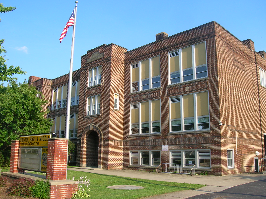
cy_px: 100
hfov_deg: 54.0
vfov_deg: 41.7
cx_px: 133
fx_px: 261
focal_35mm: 34
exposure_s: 1/183
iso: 50
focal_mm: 5.7
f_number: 4.9
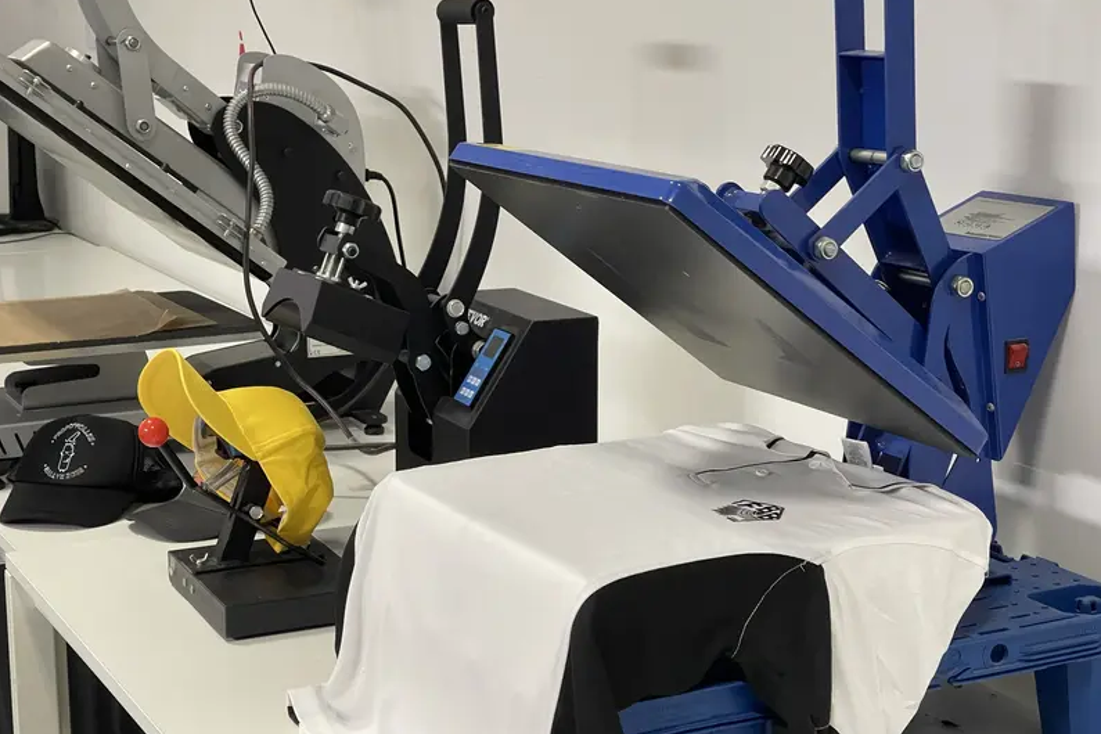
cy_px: 363
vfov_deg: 20.3
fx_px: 2049
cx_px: 548
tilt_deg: -12.2
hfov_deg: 30.1
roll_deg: +0.3
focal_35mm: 67
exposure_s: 1/50
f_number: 2.2
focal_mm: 7.5
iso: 320
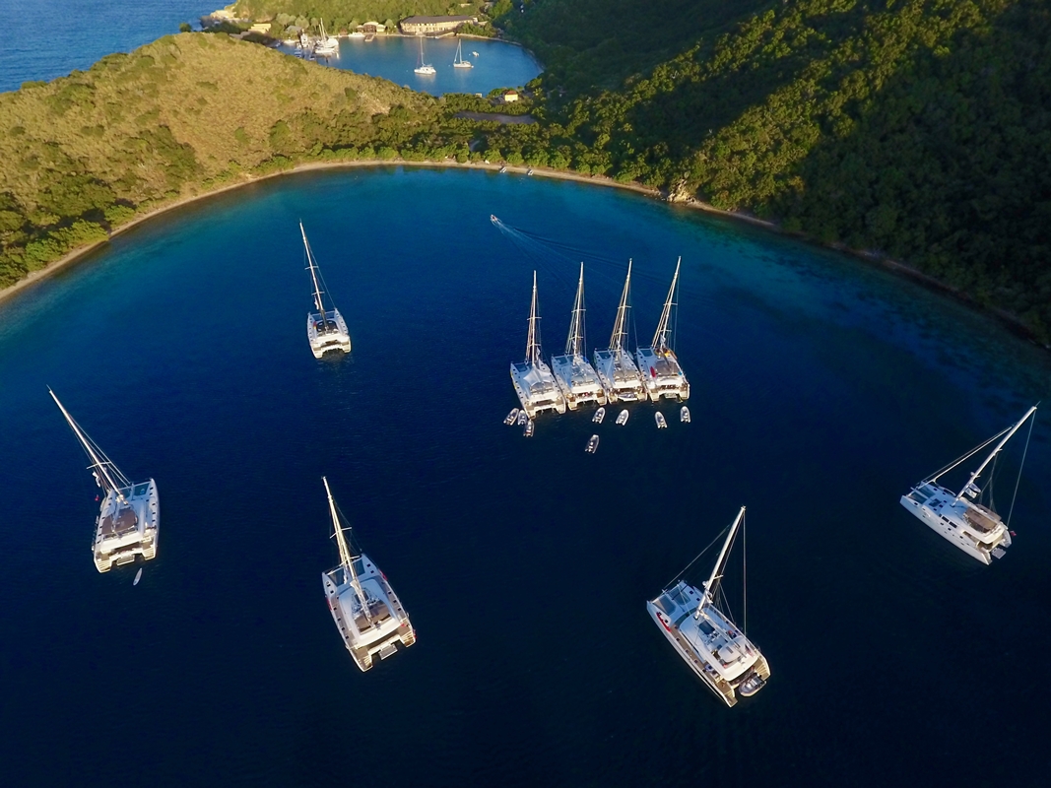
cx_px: 526
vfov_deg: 66.0
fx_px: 607
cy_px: 394
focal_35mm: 20
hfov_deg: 81.8
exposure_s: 1/1294
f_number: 2.8
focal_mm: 3.61
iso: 400
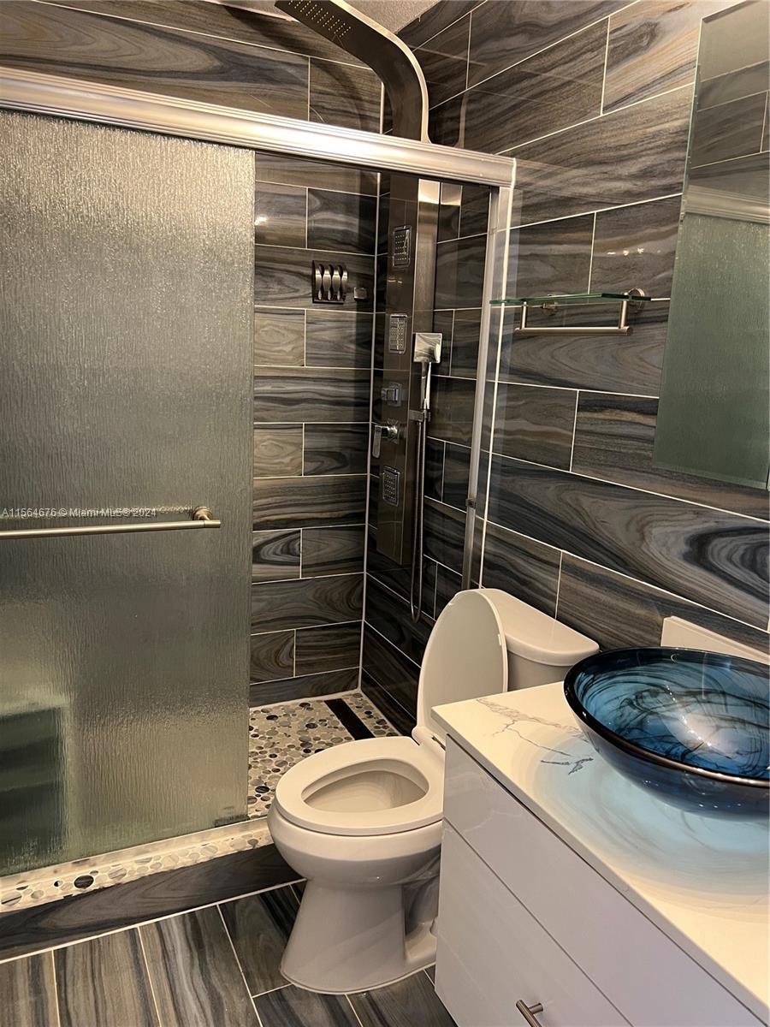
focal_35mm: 26
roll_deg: -2.2
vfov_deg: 67.3
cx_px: 385
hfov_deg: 53.1
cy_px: 514
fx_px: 771
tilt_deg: -11.6
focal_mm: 5.7
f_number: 1.5
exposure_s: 1/60
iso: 160
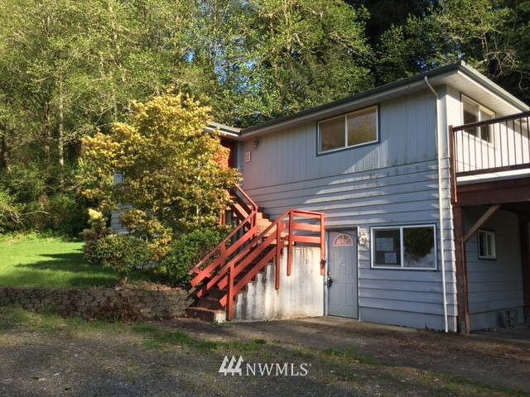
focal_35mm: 29
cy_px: 198
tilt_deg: +7.4
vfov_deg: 48.2
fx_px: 444
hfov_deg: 61.7
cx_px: 265
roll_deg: -0.7
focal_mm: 4.15
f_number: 2.2
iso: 25
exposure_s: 1/439
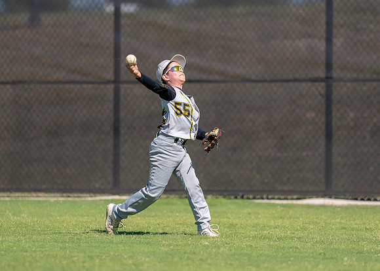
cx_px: 188
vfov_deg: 4.6
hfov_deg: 6.4
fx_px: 3397
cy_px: 120
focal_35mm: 315
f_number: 2.8
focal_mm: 200
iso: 100
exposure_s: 1/2500
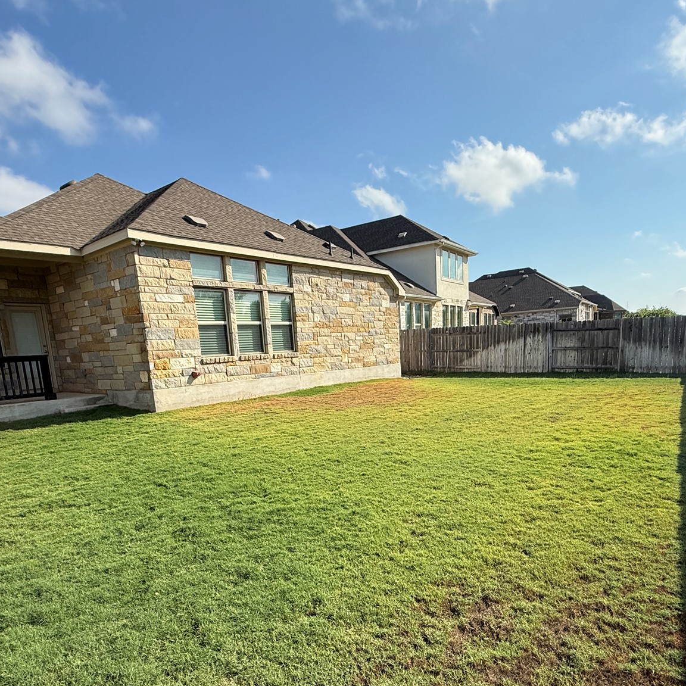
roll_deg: +4.1
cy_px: 438
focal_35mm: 22
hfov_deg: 69.6
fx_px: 493
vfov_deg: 68.3
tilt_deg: -9.3
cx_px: 348
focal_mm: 2.22
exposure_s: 1/2024
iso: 50
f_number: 2.2
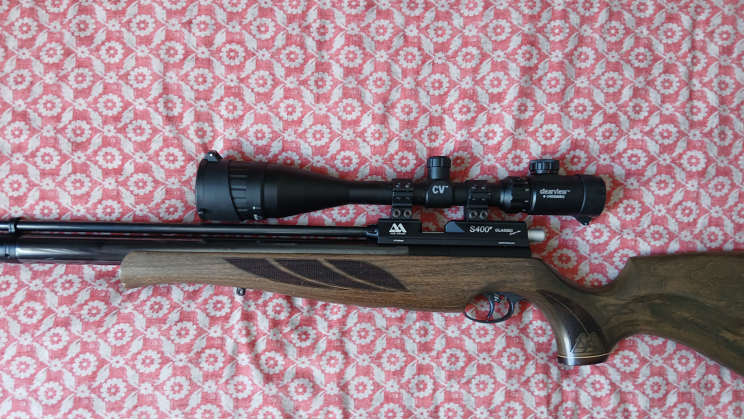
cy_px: 214
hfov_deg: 66.1
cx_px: 367
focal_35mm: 29
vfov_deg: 40.2
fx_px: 572
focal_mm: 3.98
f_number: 1.8
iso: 100
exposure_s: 1/50.3
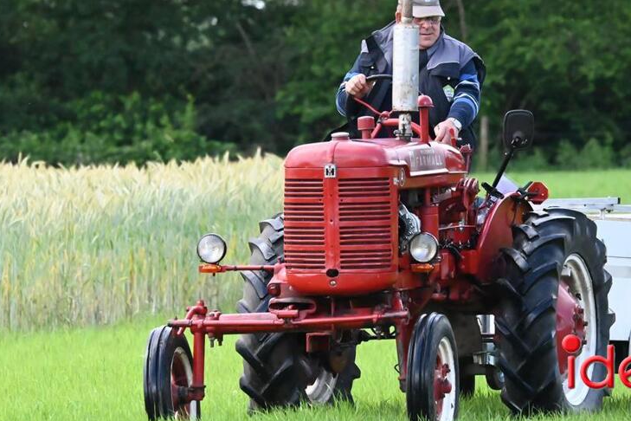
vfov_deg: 3.2
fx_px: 7624
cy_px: 146
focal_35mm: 435
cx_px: 340
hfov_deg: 4.7
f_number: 11
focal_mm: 320
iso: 32000
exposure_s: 1/8000
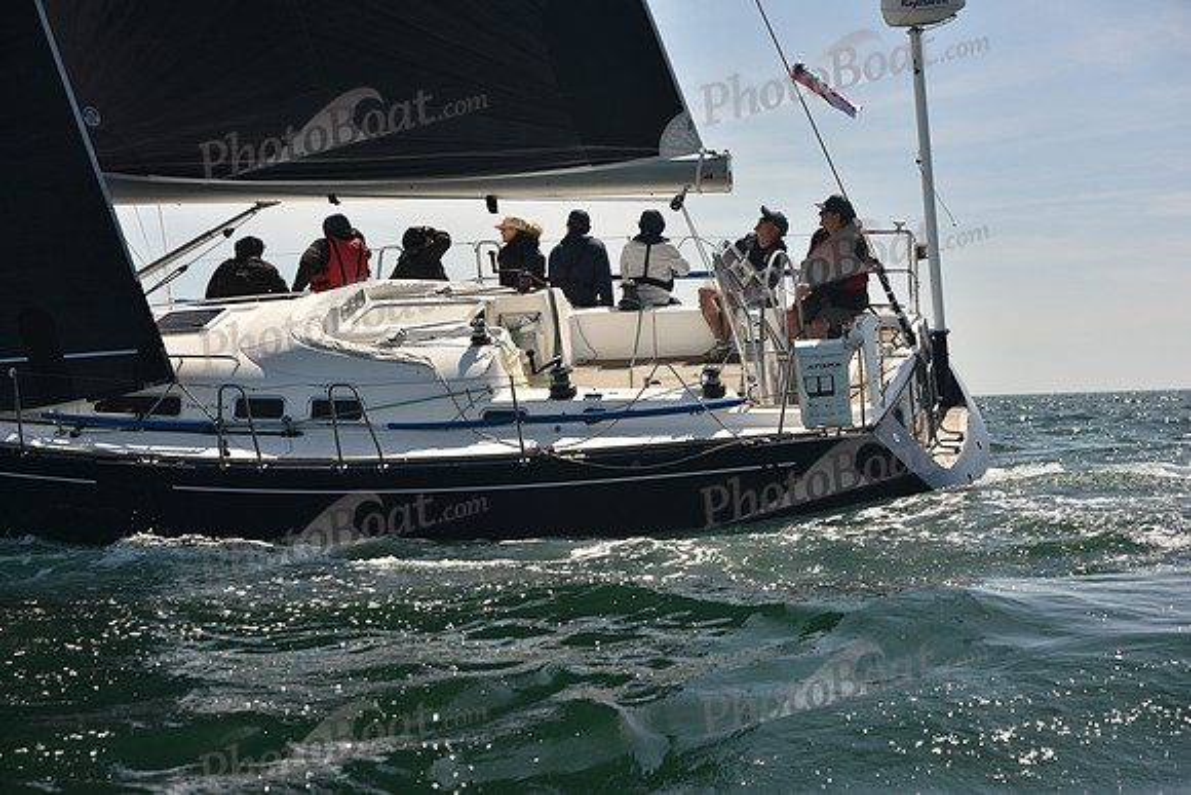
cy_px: 398
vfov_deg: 19.5
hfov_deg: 28.8
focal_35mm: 70
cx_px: 596
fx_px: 2316
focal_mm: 70
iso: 250
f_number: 5.6
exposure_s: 1/640
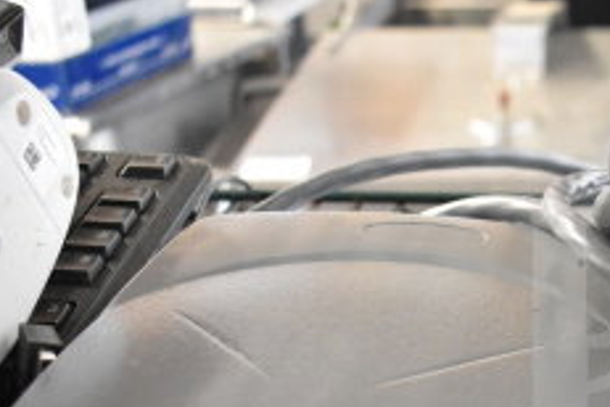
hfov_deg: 22.2
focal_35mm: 83
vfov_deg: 16.1
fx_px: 1412
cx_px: 758
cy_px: 406
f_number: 3.8
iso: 4000
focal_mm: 21
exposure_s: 1/30
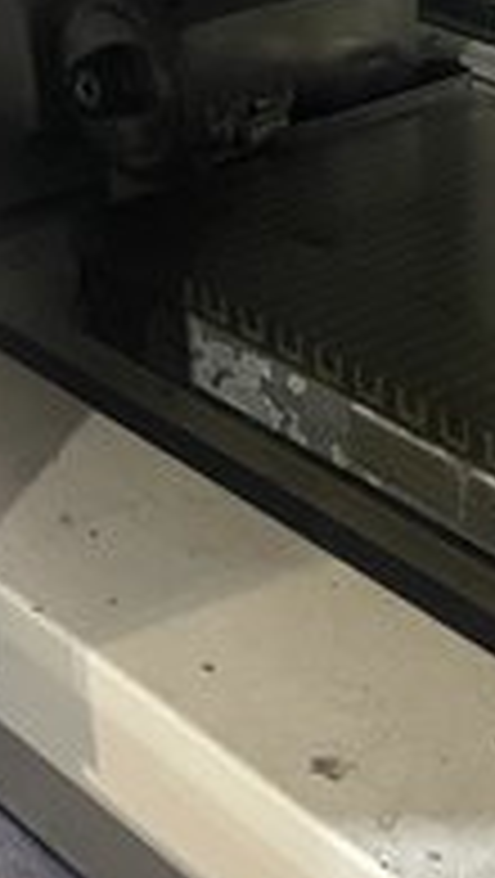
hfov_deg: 13.6
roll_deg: +0.1
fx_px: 2026
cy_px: 180
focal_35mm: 87
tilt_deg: -20.2
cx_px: 554
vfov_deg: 24.1
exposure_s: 1/30
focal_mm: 4.25
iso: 800
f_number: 1.8
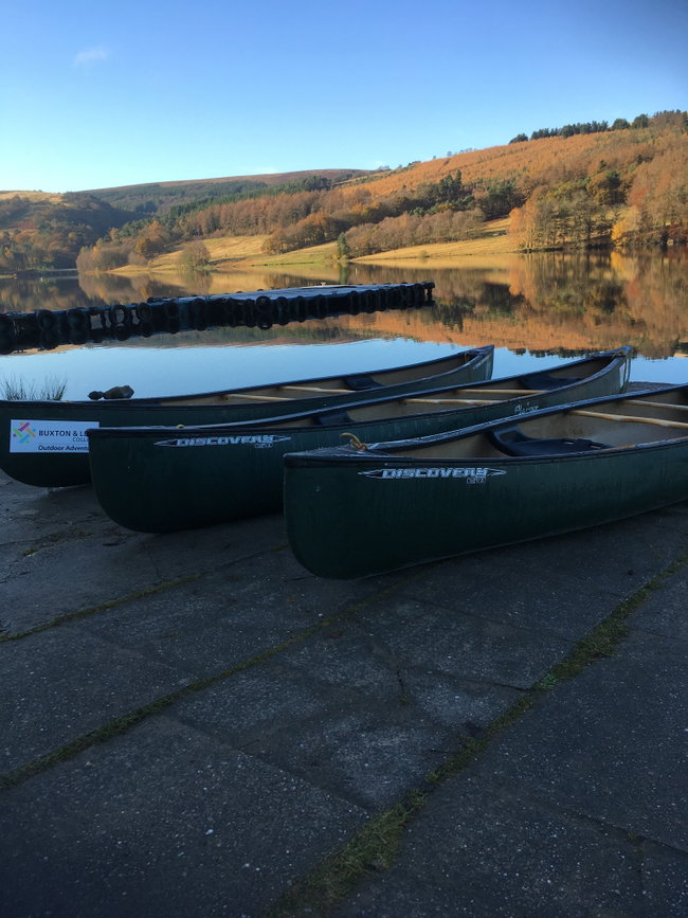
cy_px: 459
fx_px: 769
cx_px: 344
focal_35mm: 29
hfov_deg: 48.2
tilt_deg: -14.1
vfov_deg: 61.7
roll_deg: +3.1
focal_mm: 4.15
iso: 25
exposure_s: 1/432
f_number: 2.2
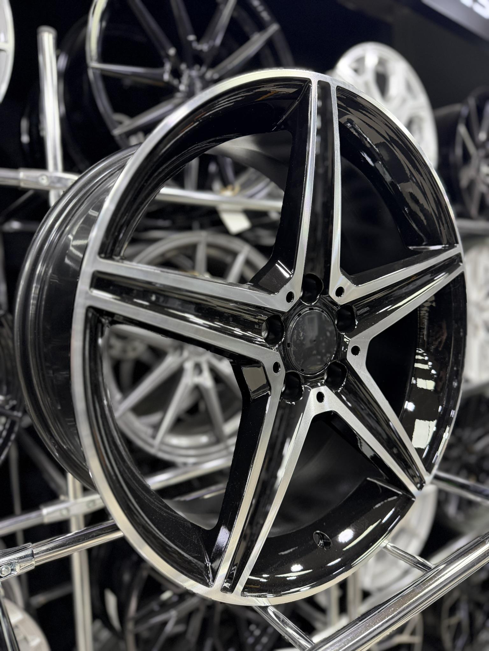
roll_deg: +1.0
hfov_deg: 56.8
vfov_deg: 71.6
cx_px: 244
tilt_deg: -5.0
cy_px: 326
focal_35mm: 24
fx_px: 452
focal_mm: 6.76
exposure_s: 1/100
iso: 320
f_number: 1.78
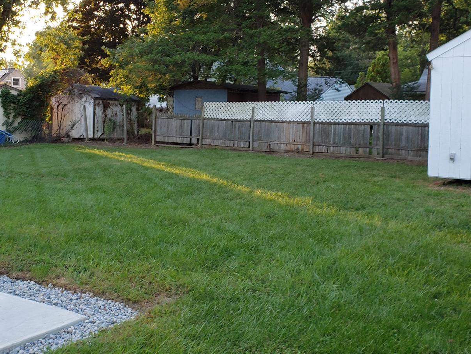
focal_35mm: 44
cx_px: 209
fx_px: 599
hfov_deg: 42.9
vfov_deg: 32.5
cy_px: 110
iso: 80
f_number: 2.4
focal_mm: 4.3
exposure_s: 1/120
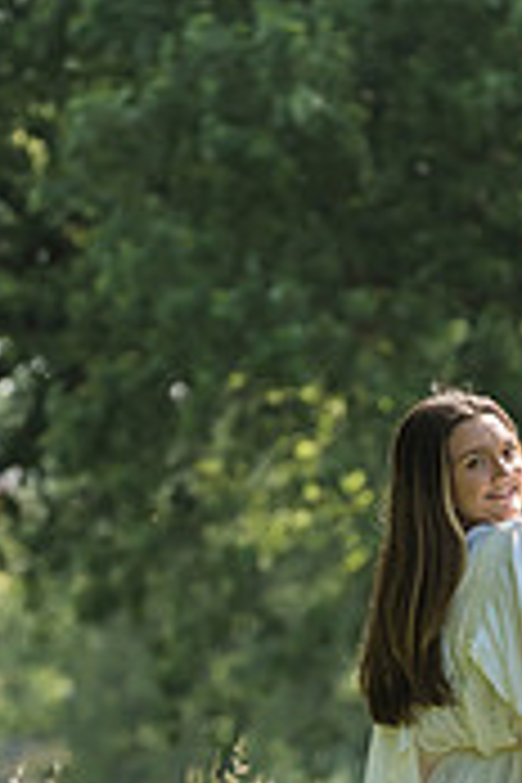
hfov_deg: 2.7
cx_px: 400
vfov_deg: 4.0
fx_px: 11244
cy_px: 576
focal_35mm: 517
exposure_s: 1/3200
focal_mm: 200
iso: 1000
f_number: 6.3
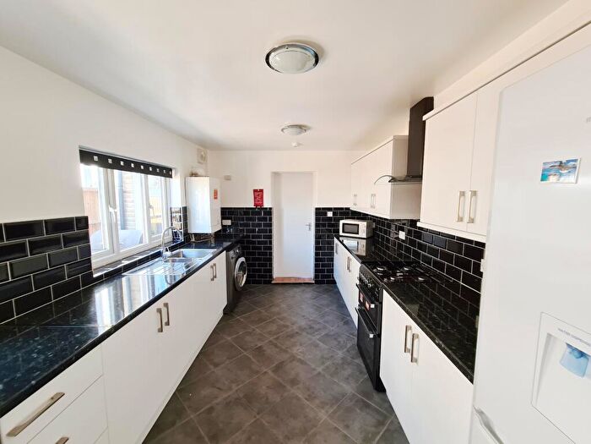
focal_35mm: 13
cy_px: 222
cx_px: 296
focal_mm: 2.22
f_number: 2.2
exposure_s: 1/50
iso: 125
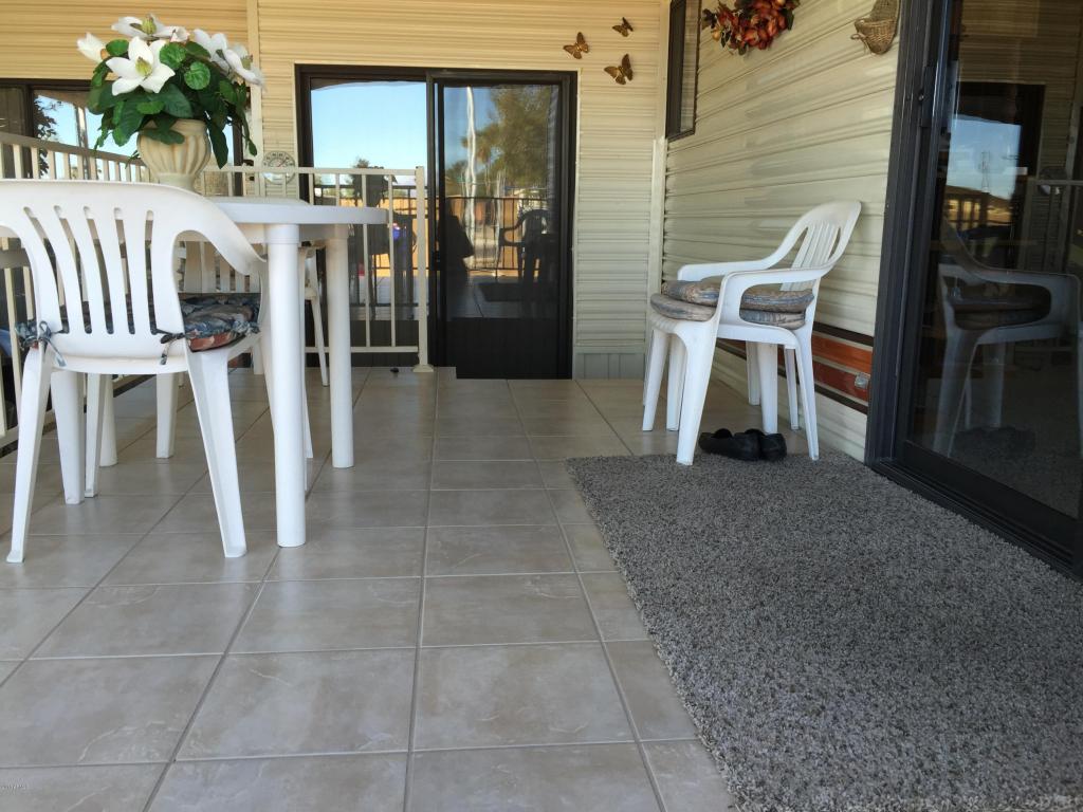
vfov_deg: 48.2
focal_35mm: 29
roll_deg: -1.5
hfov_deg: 61.7
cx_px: 542
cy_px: 406
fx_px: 907
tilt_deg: -11.6
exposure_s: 1/130
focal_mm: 4.15
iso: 32
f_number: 2.2
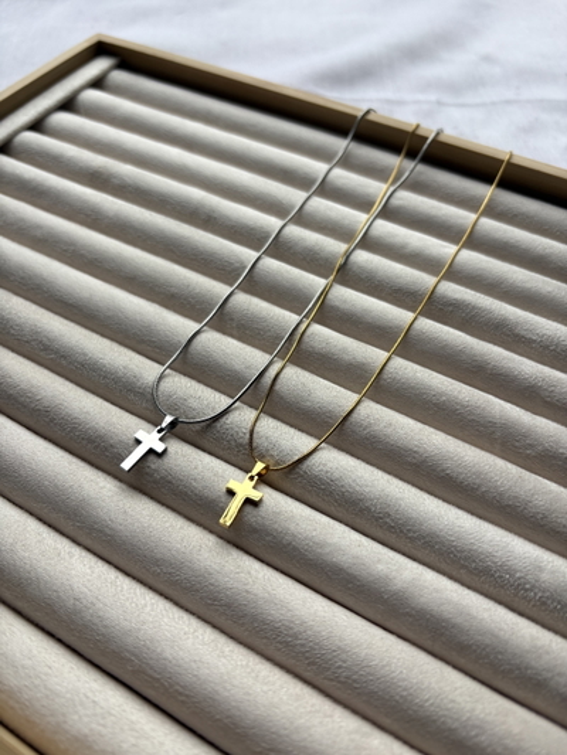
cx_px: 284
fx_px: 568
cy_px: 378
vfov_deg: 67.3
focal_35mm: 26
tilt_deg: -53.0
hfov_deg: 53.1
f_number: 1.6
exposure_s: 1/266
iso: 40
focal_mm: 5.96
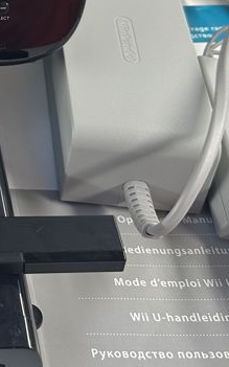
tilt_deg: -39.9
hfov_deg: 13.6
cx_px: -173
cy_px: -41
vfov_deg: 22.4
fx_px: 870
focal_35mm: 87
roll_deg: +1.1
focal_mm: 6.86
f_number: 1.78
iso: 64
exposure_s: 1/100
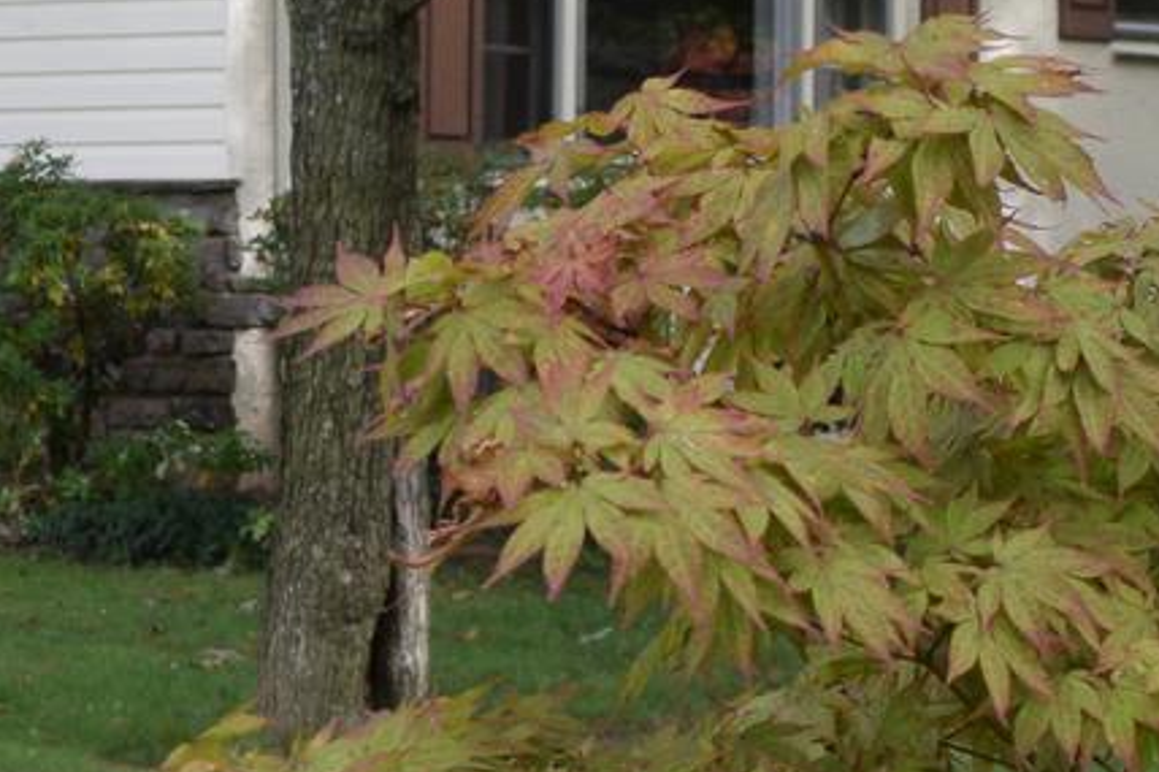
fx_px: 6468
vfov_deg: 6.8
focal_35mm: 201
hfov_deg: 10.1
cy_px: 313
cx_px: -89
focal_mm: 28
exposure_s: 1/250
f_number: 8
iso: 400
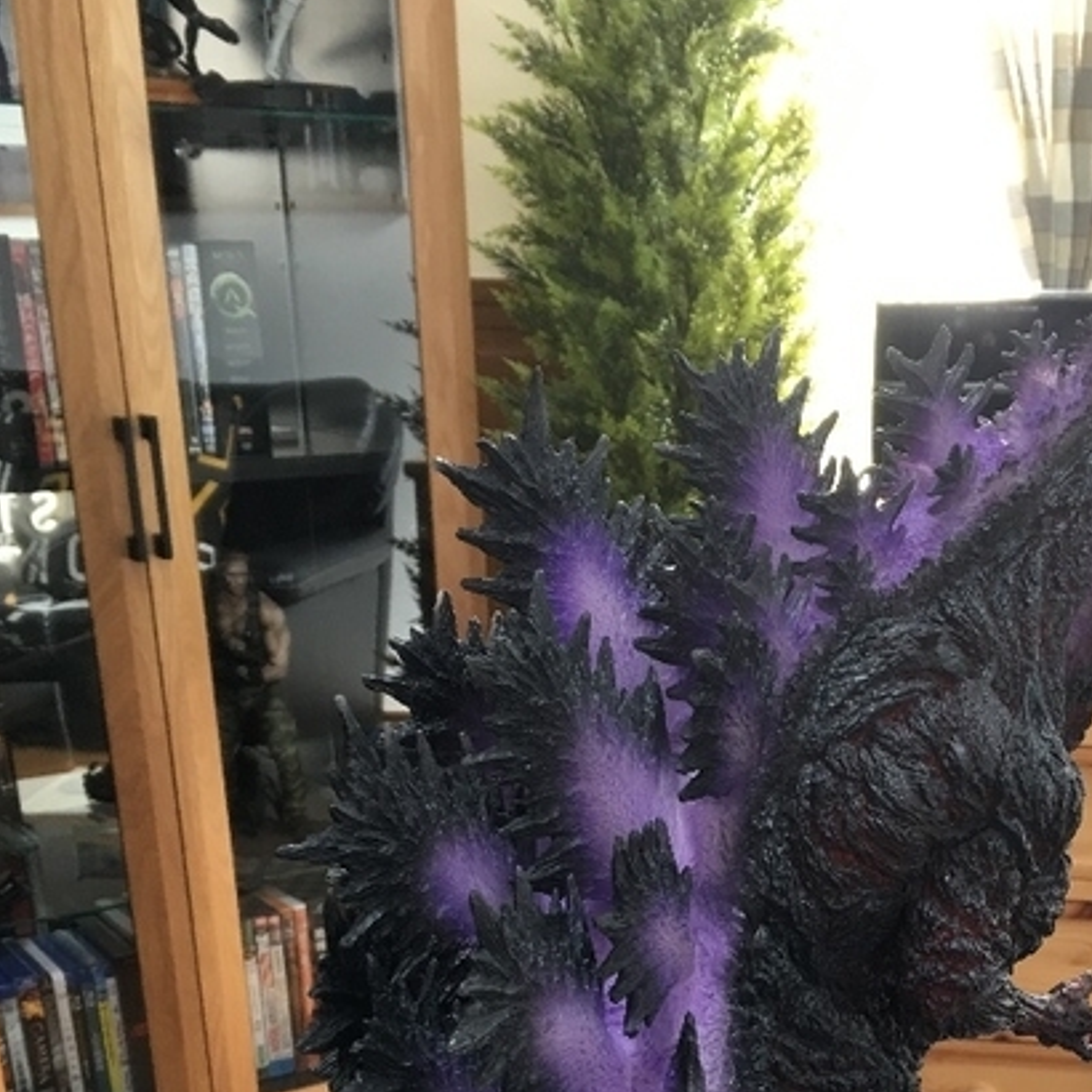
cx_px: 751
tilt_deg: -22.8
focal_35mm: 50
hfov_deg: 33.6
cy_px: 1044
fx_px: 1785
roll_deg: +0.3
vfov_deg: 31.9
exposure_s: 1/30
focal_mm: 4.15
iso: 32
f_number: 2.2
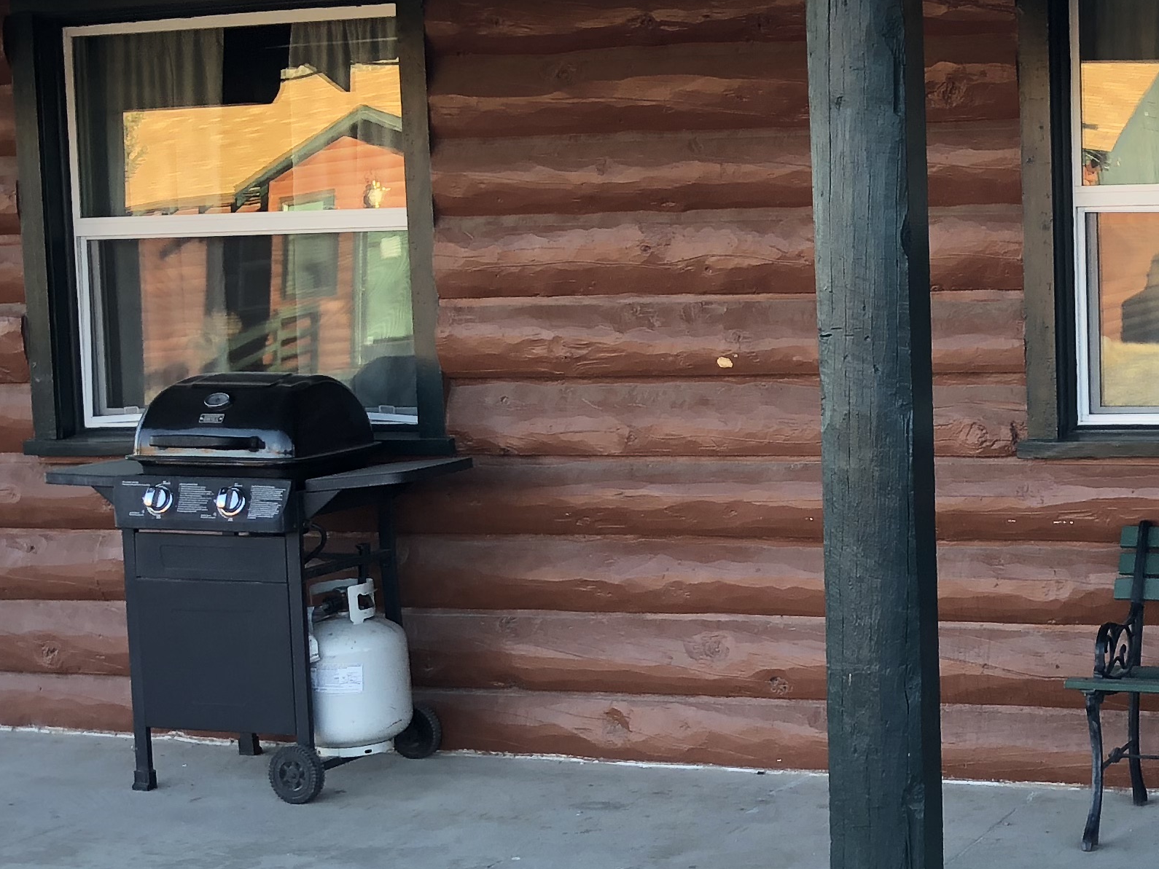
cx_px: 1021
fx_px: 2378
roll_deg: +3.2
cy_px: 464
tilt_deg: -4.8
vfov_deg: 20.7
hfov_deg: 26.6
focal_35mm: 71
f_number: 1.8
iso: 50
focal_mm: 3.99
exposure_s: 1/120
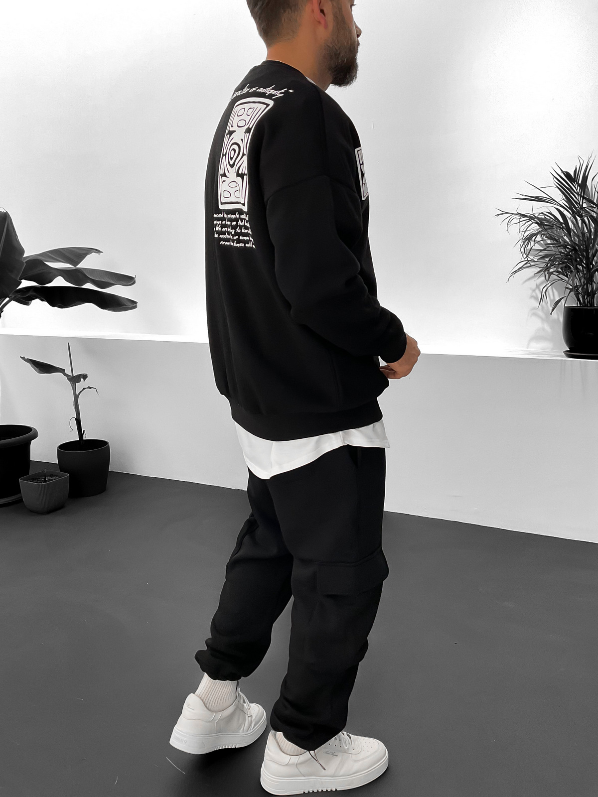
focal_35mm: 29
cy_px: 398
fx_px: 668
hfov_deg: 48.2
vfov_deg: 61.7
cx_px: 299
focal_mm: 3
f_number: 1.8
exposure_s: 1/100
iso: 64
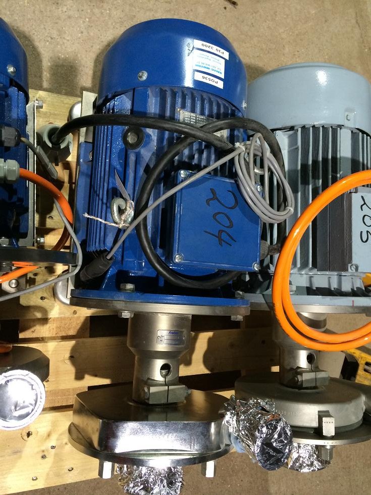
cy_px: 248
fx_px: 429
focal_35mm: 30
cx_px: 186
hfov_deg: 46.8
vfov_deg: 60.0
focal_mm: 4.12
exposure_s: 1/33
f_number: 2.2
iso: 250
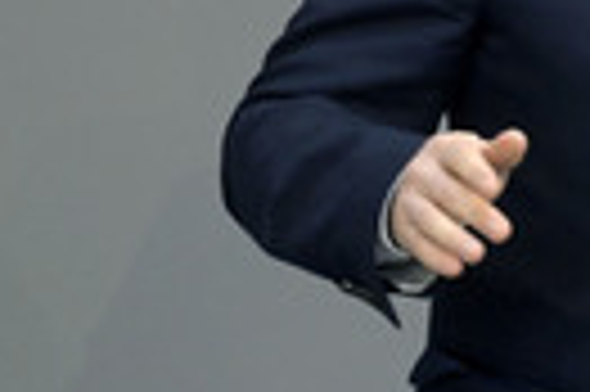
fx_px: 23603
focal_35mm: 1442
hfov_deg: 1.4
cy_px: -27
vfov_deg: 1.0
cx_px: 826
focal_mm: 420
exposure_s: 1/320
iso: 8000
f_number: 5.6
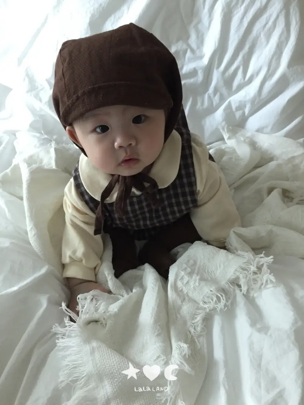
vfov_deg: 61.7
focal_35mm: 29
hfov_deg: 48.2
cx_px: 152
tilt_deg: -41.0
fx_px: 340
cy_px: 202
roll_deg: +2.5
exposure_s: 1/24
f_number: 2.2
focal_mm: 4.15
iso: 250
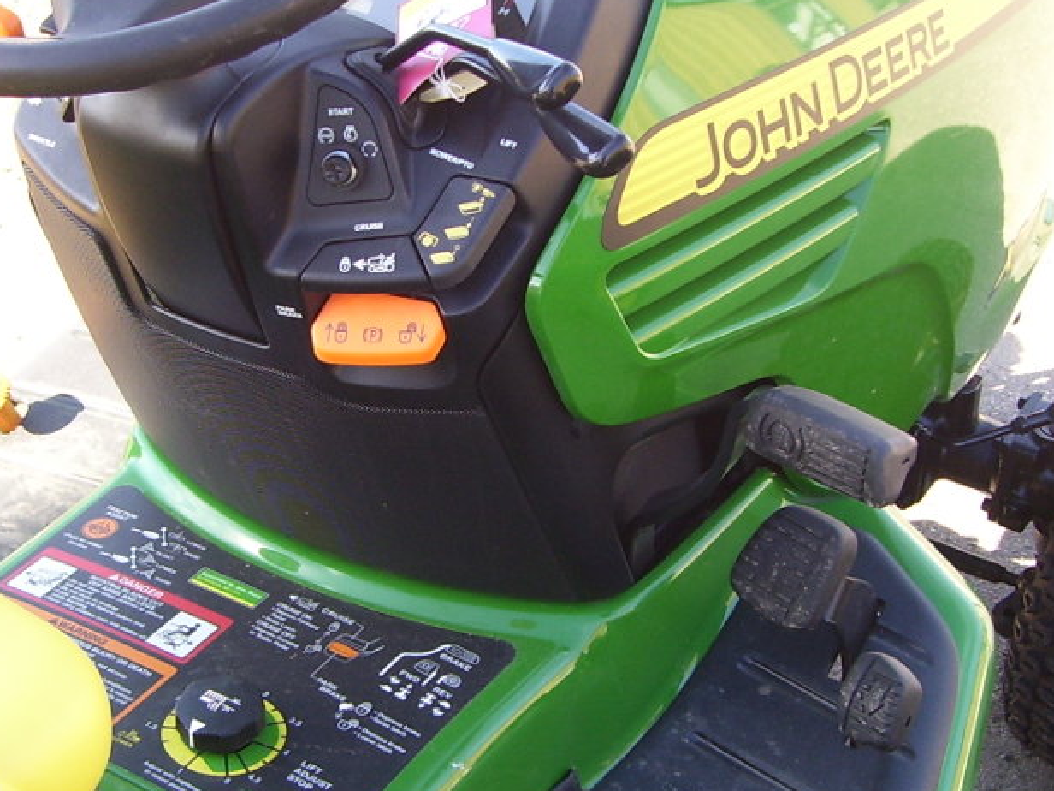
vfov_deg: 27.4
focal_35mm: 53
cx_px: 390
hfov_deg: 36.0
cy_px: 291
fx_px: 1614
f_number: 2.7
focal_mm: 5.6
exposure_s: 1/180
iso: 80
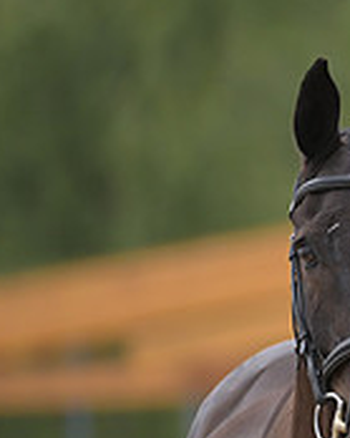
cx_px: 635
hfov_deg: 1.6
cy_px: 316
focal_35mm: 972
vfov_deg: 2.0
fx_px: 12597
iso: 800
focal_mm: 310
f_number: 5
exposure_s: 1/1250
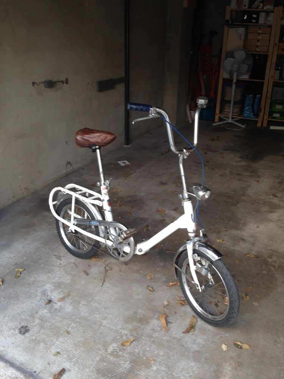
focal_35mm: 33
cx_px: 142
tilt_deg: -25.5
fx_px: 361
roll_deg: -2.5
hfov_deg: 42.9
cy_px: 190
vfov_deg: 55.4
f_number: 2.4
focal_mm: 4.12
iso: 80
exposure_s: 1/120
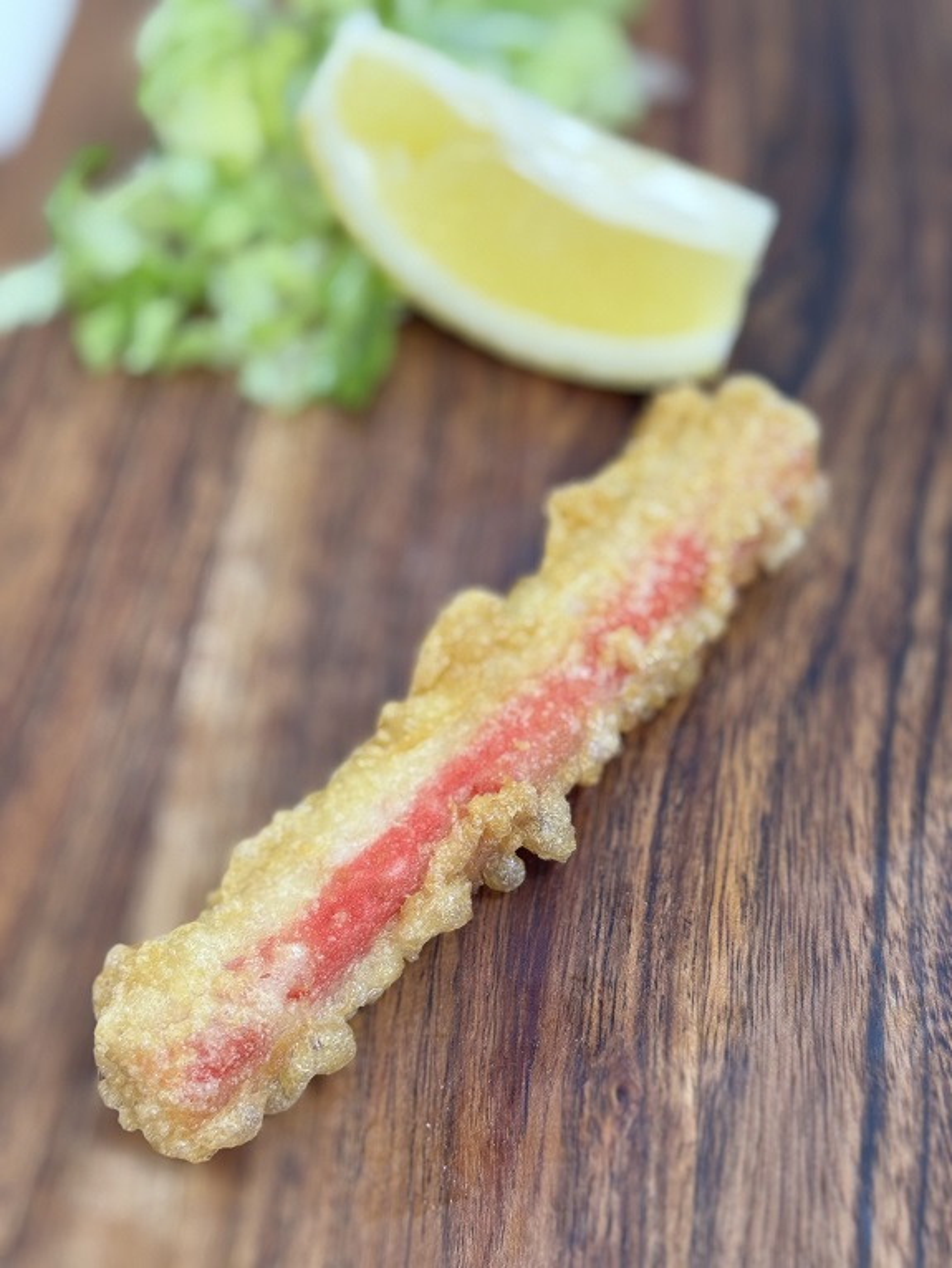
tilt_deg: -57.2
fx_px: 1759
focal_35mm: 48
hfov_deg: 30.3
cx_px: 476
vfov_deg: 39.6
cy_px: 634
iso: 160
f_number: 1.78
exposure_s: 1/100
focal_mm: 6.76
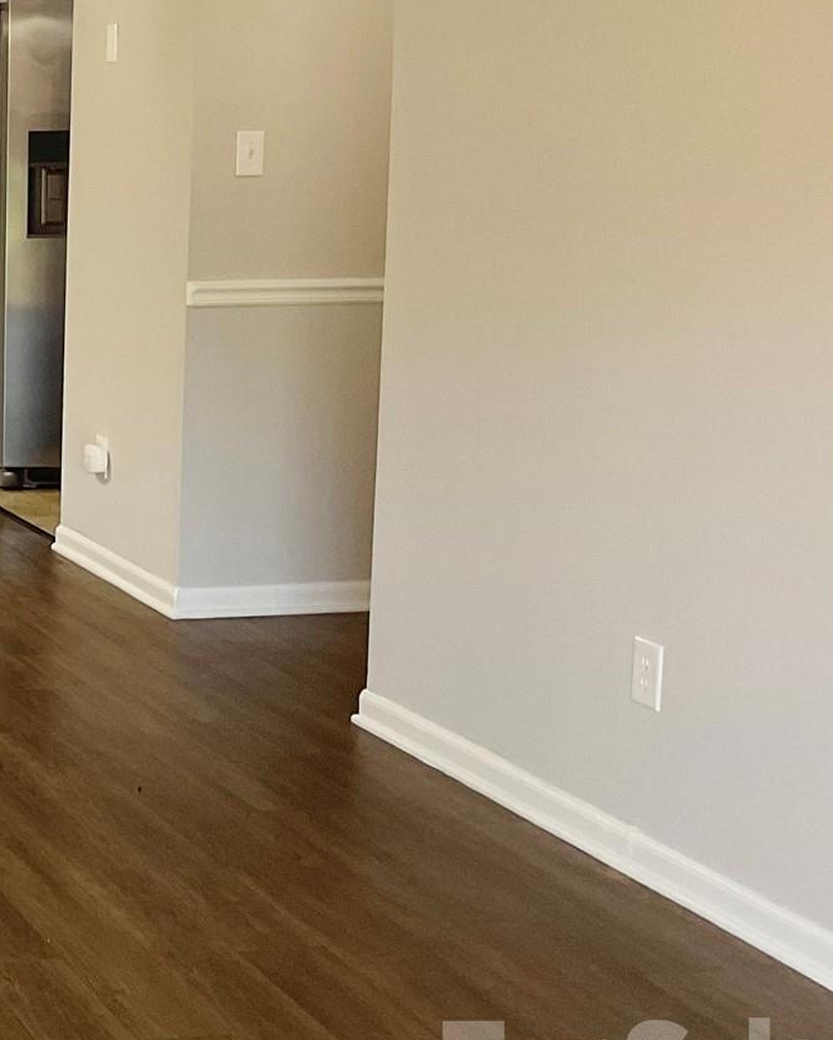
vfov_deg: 26.9
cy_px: 303
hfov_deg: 19.0
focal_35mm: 70
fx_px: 2156
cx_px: -444
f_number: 1.8
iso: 50
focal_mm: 3
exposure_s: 1/60
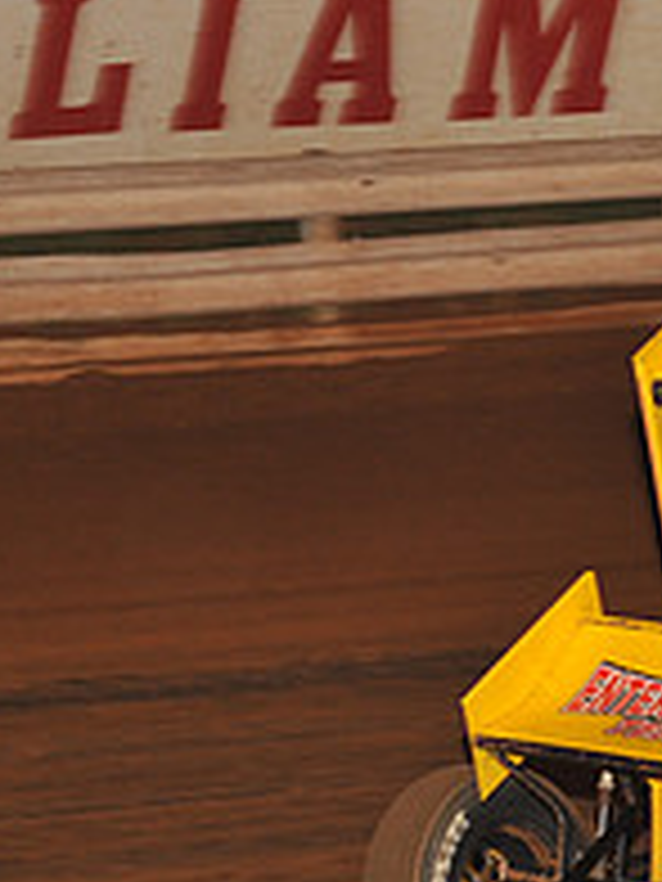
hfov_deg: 4.6
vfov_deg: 6.2
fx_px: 8134
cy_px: 504
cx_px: 887
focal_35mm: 319
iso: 1000
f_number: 6.3
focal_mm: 112
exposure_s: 1/320
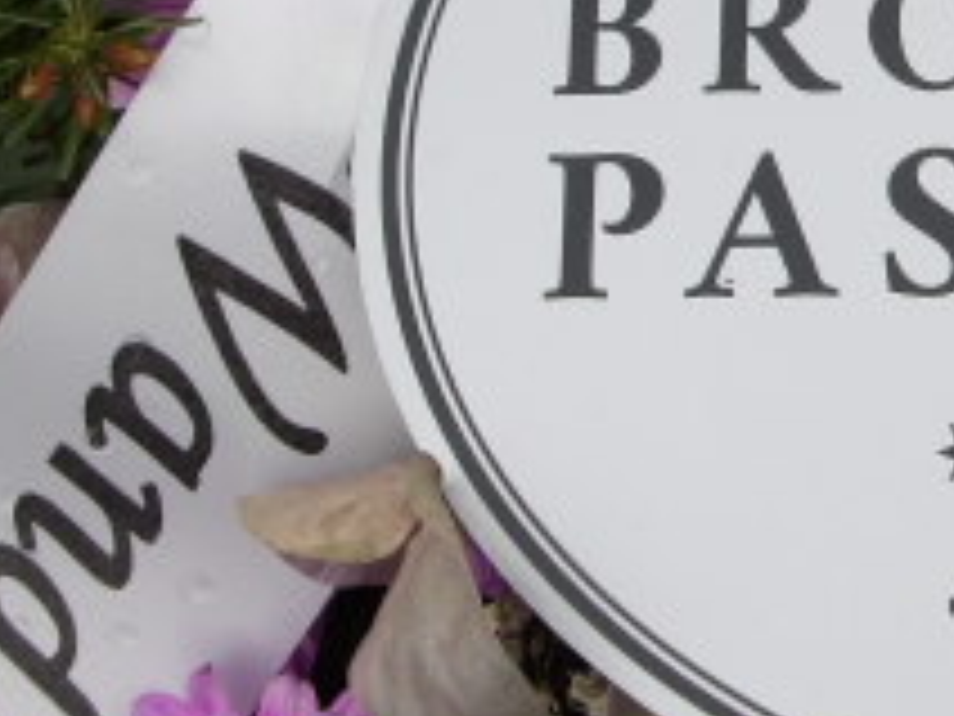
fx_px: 4410
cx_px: 1256
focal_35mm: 160
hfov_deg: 12.0
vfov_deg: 9.3
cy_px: 243
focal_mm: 9.4
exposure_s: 1/405
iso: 100
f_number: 4.2
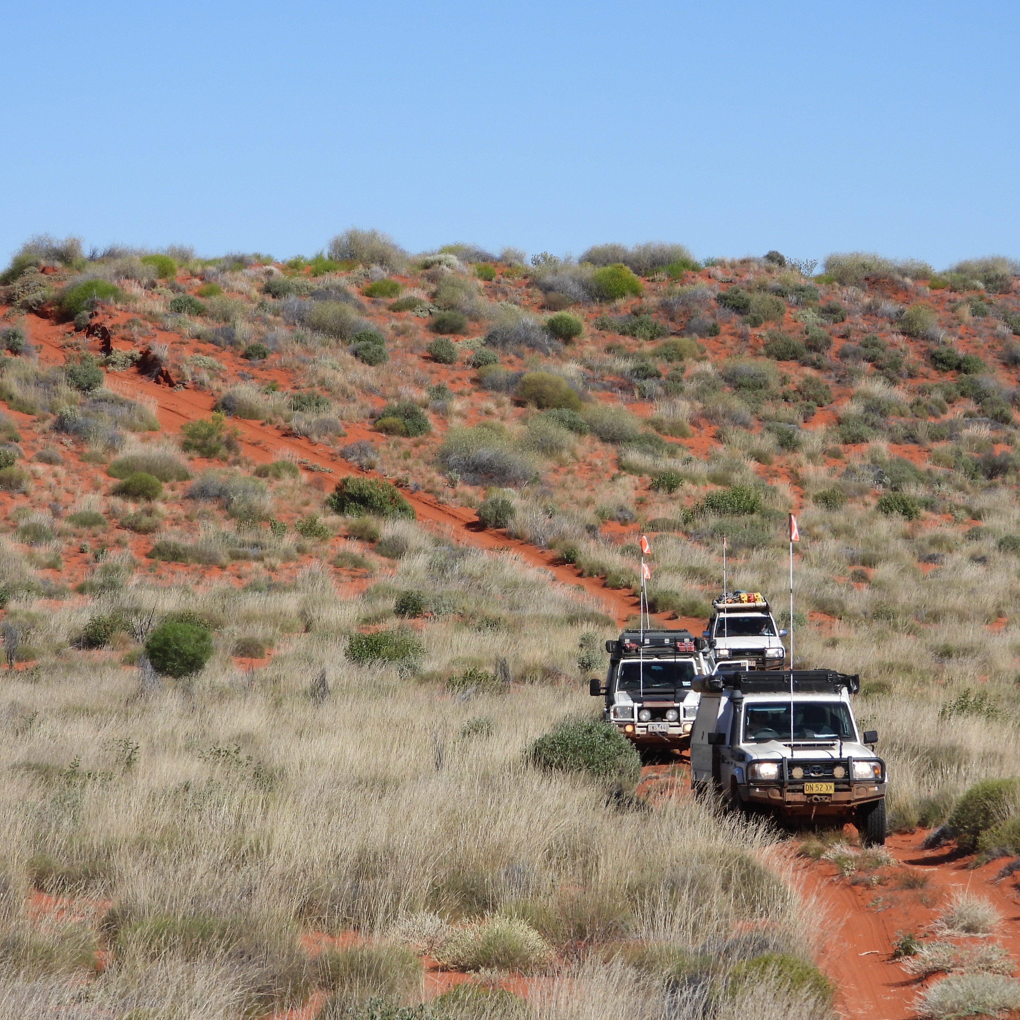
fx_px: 5334
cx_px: 545
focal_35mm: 160
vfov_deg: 10.9
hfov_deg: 10.9
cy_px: 512
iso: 100
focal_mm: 24.3
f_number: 4
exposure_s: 1/1000
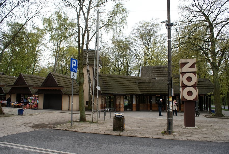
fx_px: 172
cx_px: 114
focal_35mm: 27
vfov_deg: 48.0
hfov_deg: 67.3
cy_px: 77
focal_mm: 18
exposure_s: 1/160
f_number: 5.6
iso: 100
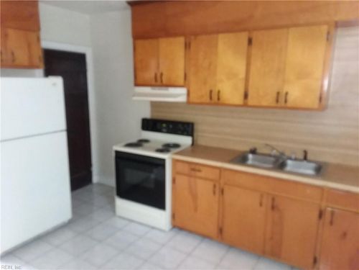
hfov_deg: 65.3
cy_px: 135
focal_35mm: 27
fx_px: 280
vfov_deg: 51.4
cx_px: 180
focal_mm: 2.91
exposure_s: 1/15
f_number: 1.9
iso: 320
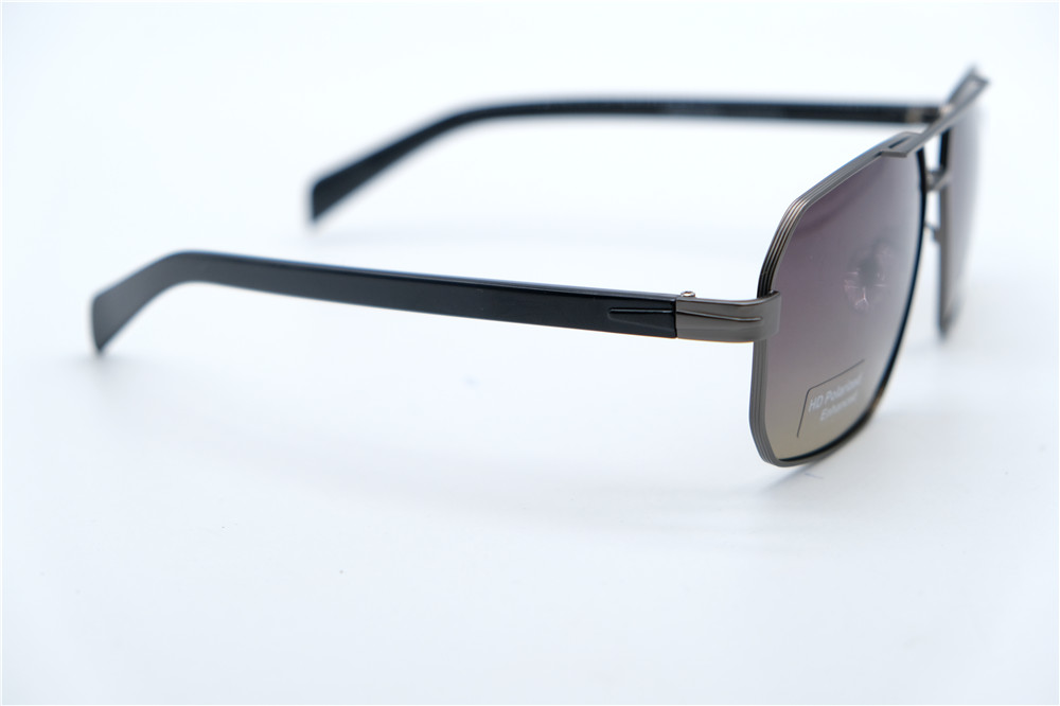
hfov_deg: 29.3
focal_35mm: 69
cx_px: 530
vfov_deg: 19.7
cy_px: 353
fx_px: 2031
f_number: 4
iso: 500
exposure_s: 1/1000
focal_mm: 46.3
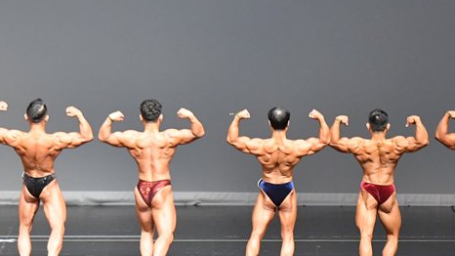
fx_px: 3088
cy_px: 195
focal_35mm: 256
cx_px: 372
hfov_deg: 8.4
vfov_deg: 4.7
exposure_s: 1/400
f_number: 5.6
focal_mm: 98
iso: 8000
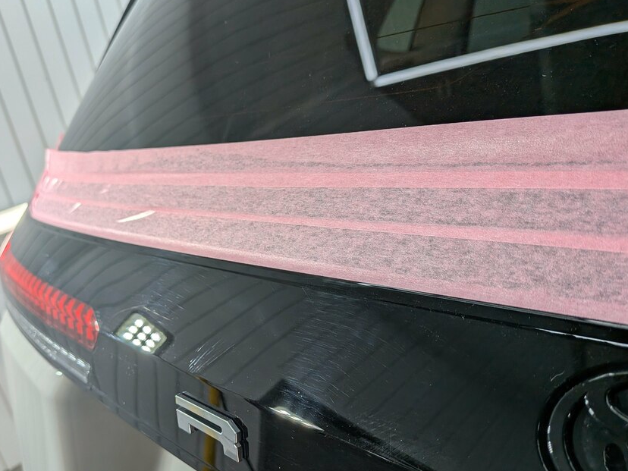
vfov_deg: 48.0
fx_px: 526
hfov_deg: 61.6
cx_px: 287
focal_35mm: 29
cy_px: 275
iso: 29
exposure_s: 1/936
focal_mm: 4.53
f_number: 1.7
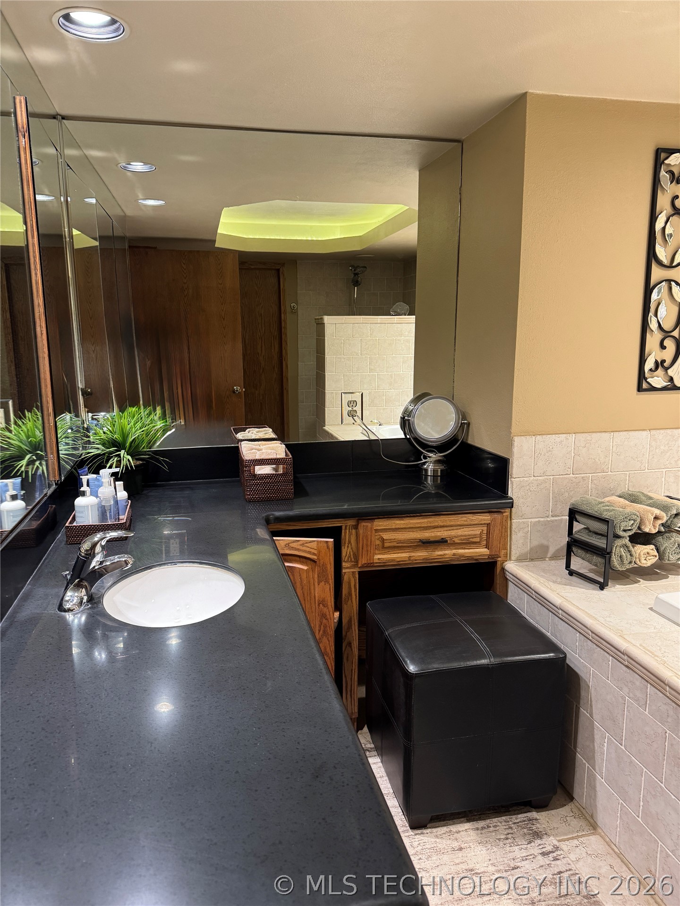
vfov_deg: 71.6
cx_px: 340
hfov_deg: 56.8
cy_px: 453
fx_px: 629
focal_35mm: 24
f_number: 1.78
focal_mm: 6.76
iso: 400
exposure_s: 1/60
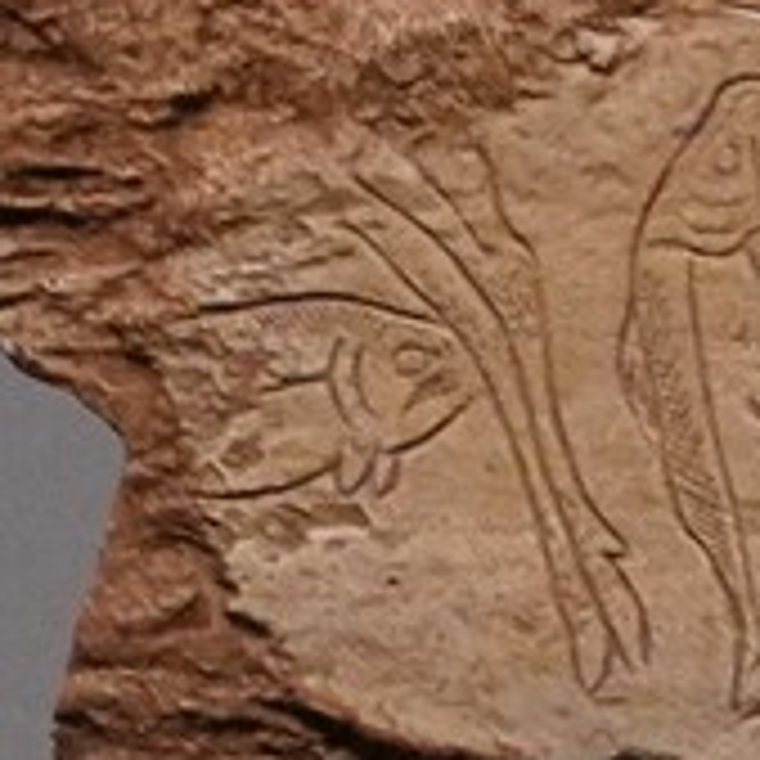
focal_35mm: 342
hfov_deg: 4.5
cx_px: 3418
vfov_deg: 5.0
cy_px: 1641
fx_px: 8495
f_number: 13
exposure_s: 1/80
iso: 10000
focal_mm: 34
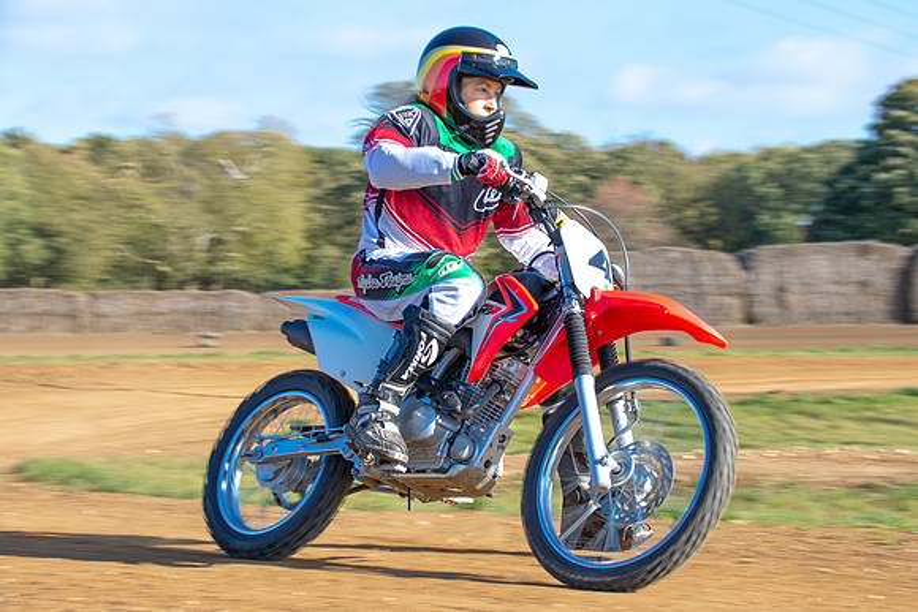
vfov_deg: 14.3
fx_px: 2433
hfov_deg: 21.4
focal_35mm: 95
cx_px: 459
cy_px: 306
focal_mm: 60
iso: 200
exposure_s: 1/160
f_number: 8
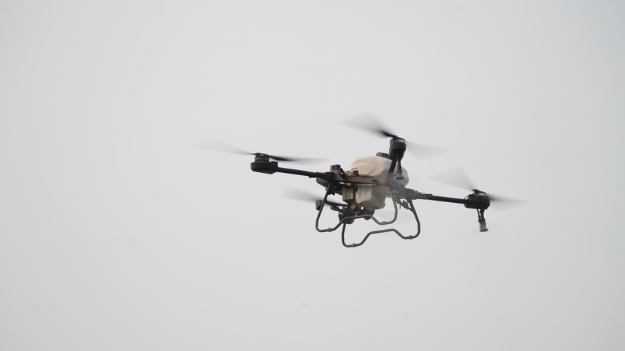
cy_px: 194
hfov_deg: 15.2
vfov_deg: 8.6
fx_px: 2336
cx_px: 312
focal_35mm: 141
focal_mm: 134
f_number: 6.3
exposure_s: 1/250
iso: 80
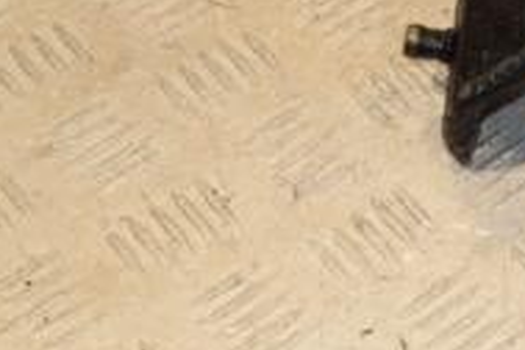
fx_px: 2216
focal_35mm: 152
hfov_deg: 12.7
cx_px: 819
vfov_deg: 8.9
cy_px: -39
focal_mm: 32
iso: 800
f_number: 9
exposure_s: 1/200
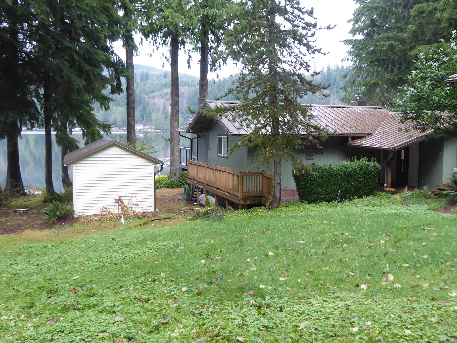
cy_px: 179
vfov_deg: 37.7
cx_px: 277
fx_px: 502
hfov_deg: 48.6
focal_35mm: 38
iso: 160
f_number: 3.3
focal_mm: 4.3
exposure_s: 1/60
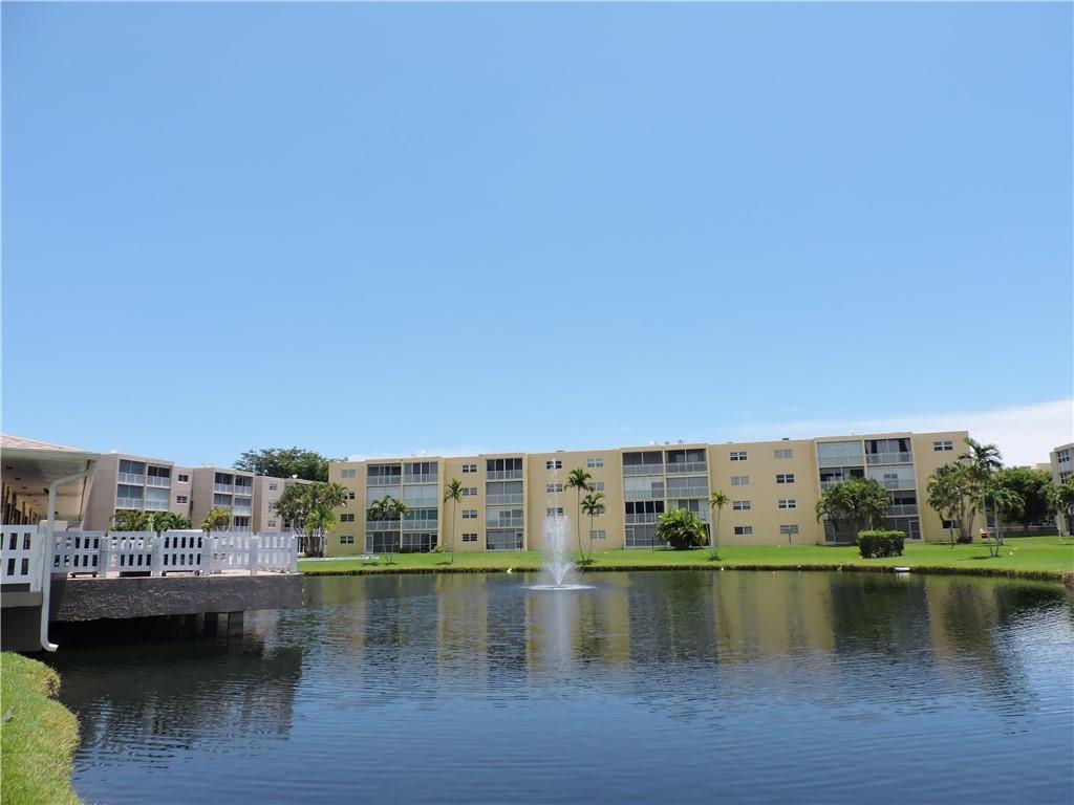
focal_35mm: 24
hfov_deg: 71.6
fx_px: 745
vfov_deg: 56.8
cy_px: 402
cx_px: 537
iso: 160
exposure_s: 1/2000
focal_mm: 4.3
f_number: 3
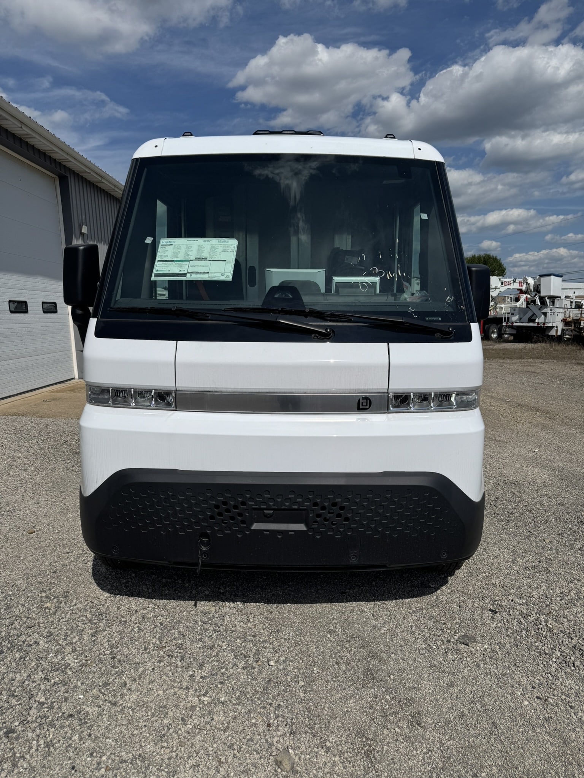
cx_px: 292
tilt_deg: -7.4
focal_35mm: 24
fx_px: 540
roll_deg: +2.6
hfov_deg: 56.8
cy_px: 389
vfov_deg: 71.6
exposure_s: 1/12346
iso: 64
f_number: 1.78
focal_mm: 6.76
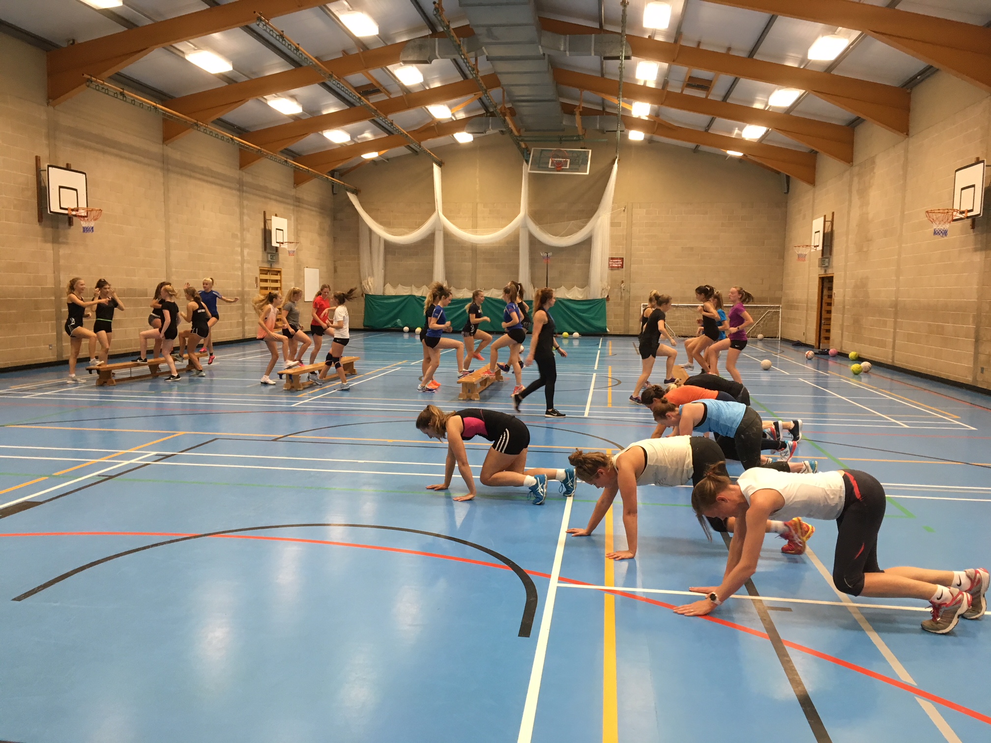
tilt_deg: -3.9
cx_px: 496
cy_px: 372
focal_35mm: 29
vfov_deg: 48.2
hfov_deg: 61.7
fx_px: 830
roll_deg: -0.7
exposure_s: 1/33
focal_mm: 4.15
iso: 50
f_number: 2.2
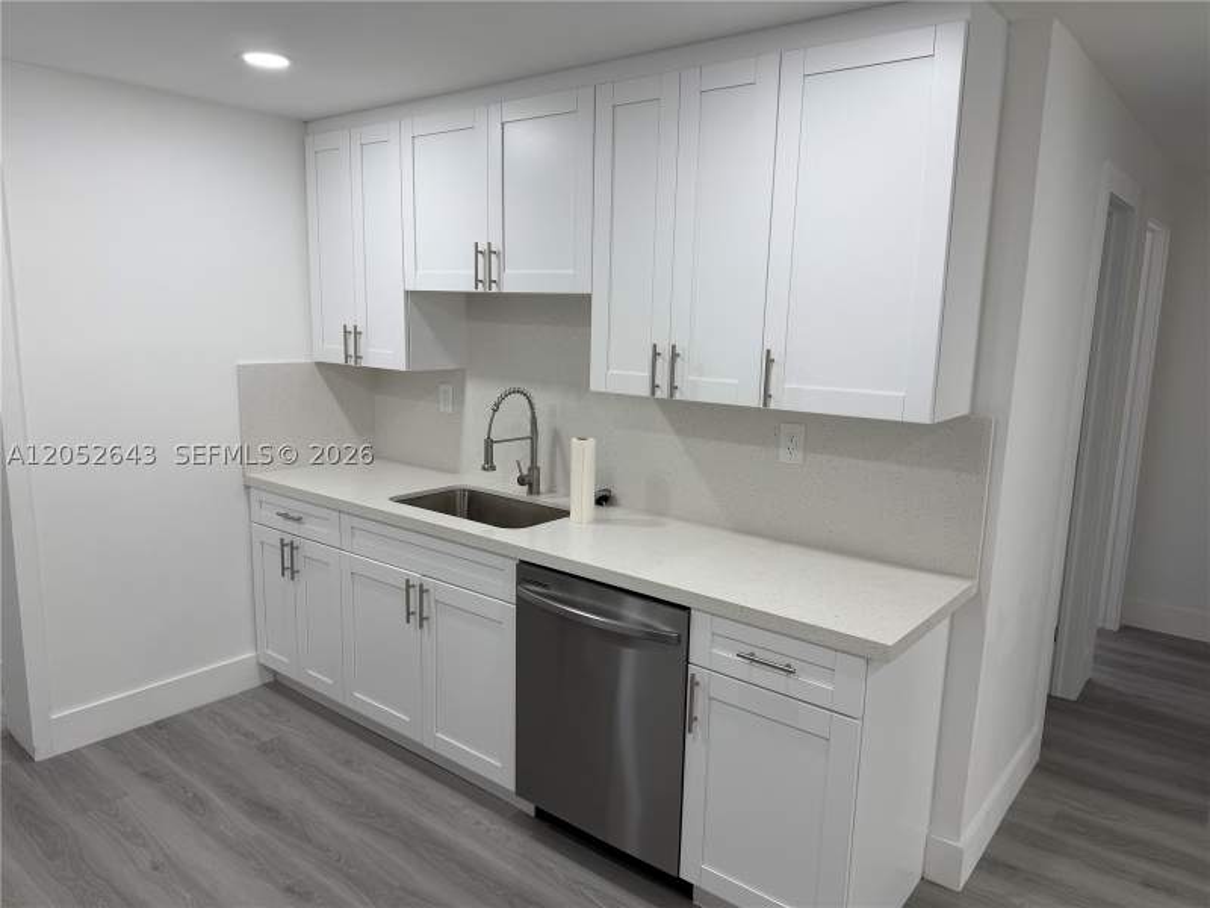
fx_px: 839
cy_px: 454
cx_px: 605
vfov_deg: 56.8
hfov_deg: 71.6
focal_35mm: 24
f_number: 1.78
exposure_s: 1/120
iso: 64
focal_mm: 6.76
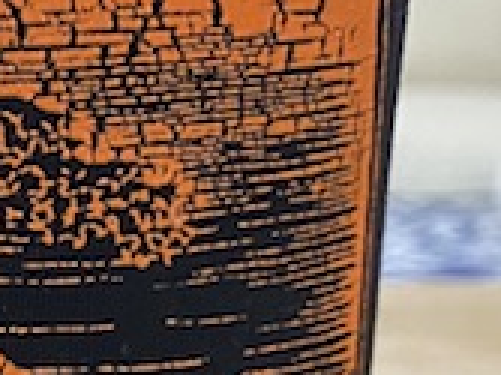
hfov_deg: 10.7
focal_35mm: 156
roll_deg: +1.1
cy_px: 198
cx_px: -729
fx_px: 2256
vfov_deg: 9.5
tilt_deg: -7.0
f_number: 1.8
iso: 400
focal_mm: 4.25
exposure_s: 1/50
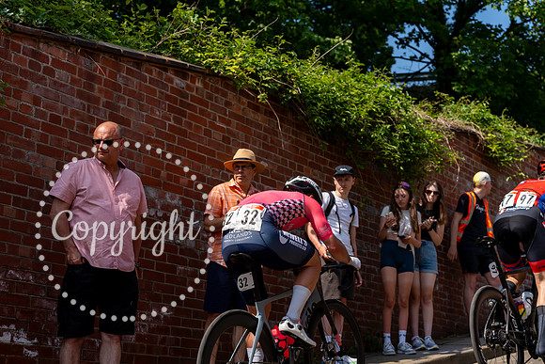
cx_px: 272
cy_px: 182
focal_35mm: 58
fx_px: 878
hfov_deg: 34.5
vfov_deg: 23.4
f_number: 4.5
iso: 100
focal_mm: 58
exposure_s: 1/1000
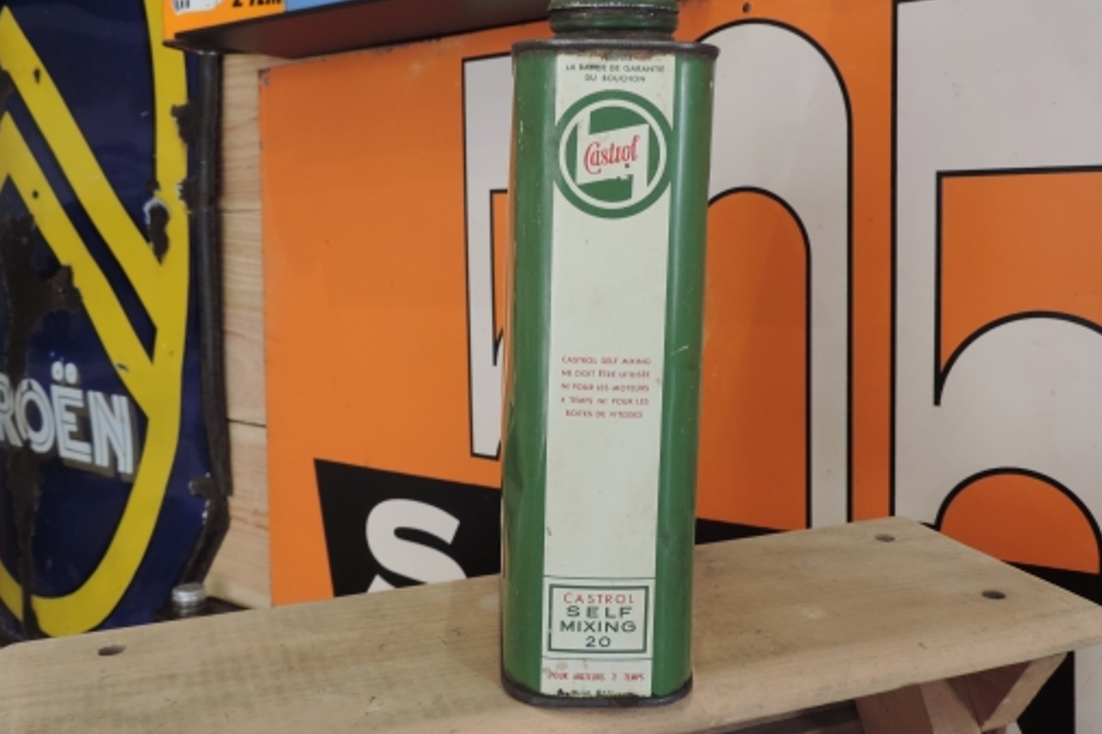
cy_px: 311
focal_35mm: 37
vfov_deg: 35.8
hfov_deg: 51.9
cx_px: 542
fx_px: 1132
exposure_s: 1/30
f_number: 3.1
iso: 160
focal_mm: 5.3
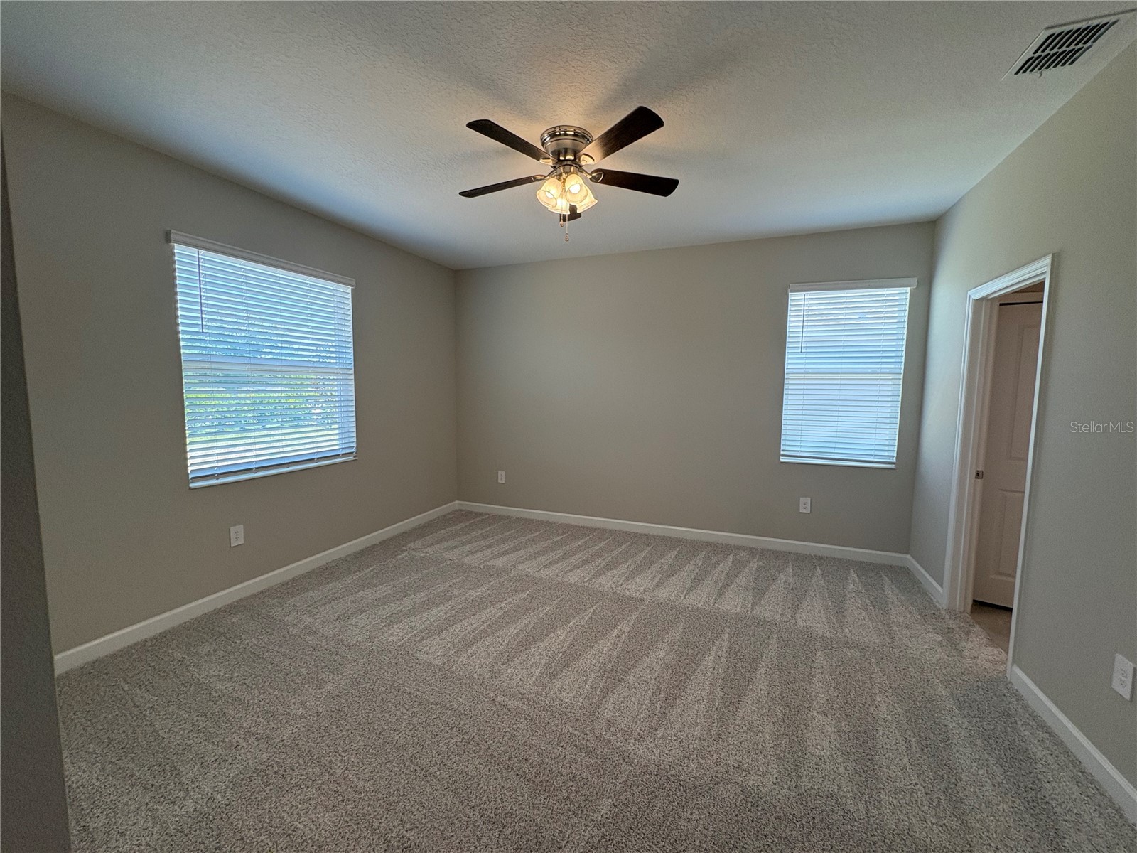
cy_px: 426
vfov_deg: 85.7
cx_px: 568
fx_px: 460
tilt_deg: -4.5
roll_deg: -0.4
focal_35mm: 14
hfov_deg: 102.1
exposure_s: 1/120
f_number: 2.2
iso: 160
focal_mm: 2.22
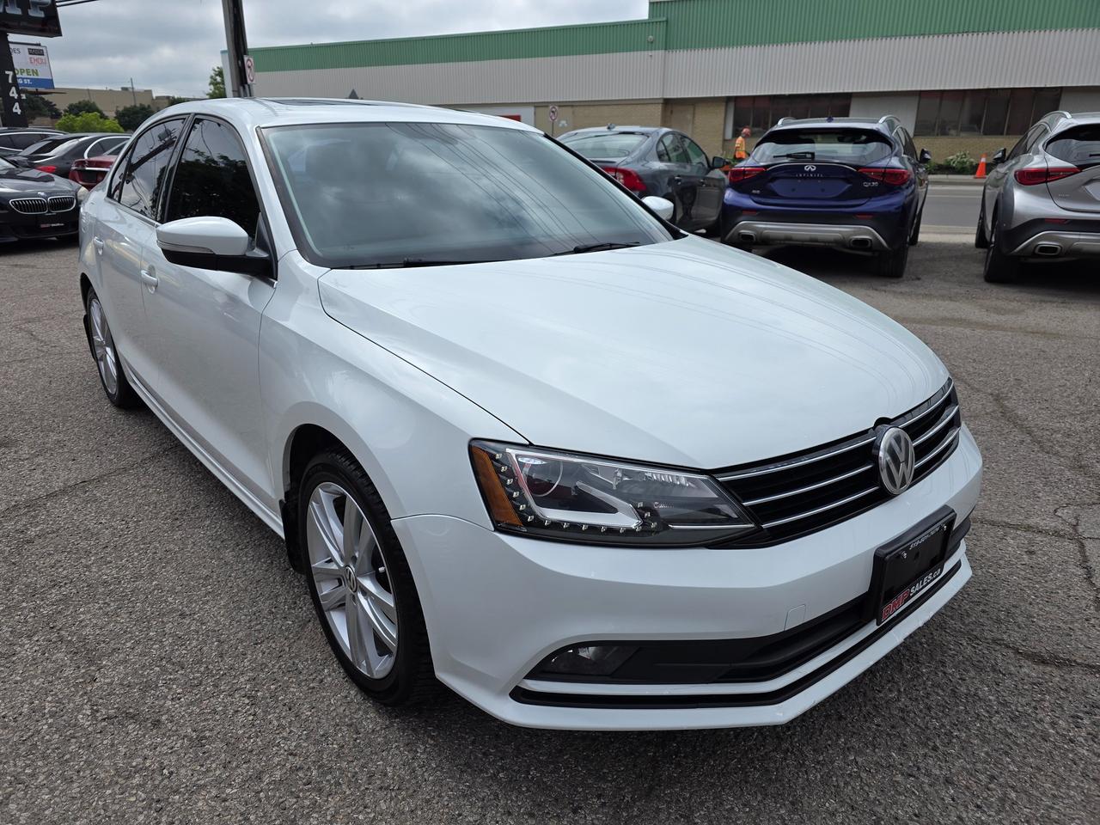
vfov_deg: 58.9
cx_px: 550
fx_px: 731
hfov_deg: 73.9
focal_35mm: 23
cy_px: 412
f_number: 1.7
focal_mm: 6.3
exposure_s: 1/6809
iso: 80
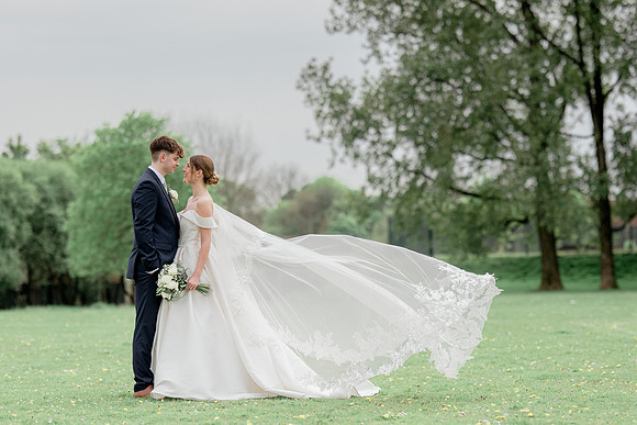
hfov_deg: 19.7
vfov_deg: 13.2
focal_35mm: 104
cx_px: 317
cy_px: 196
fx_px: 1836
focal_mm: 85
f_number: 2
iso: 320
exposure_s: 1/6400
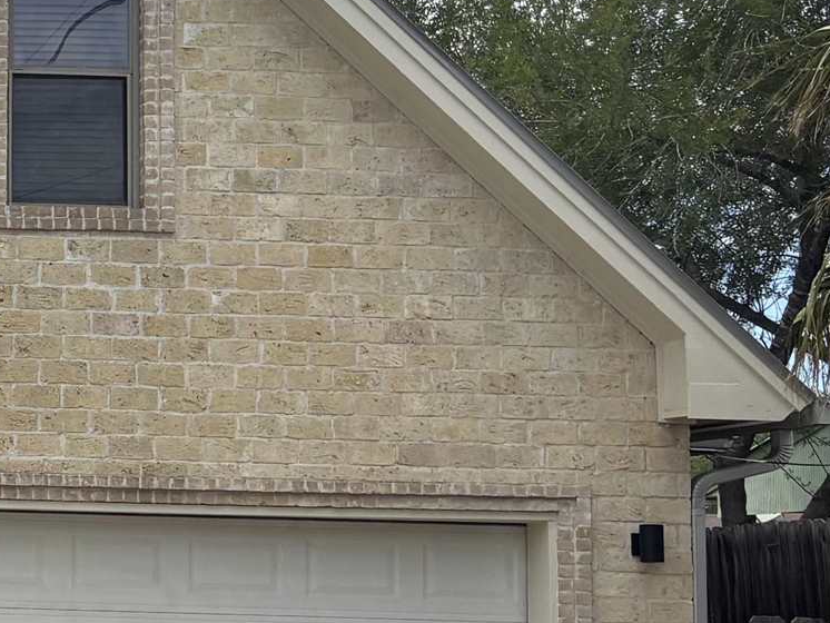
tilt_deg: +5.7
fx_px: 2566
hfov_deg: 15.4
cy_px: 428
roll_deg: -1.2
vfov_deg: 13.8
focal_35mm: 107
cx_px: -724
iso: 50
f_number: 1.6
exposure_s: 1/6329
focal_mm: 5.96
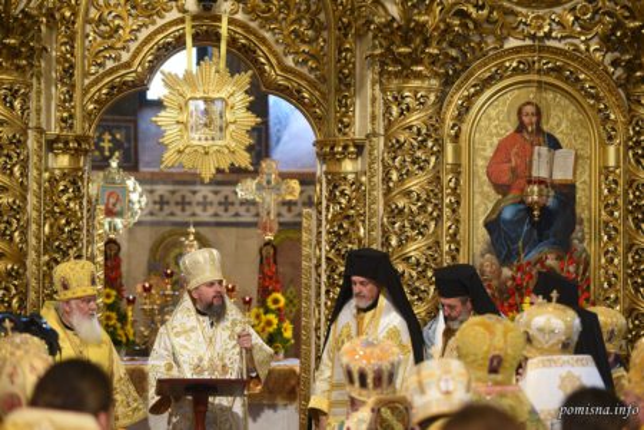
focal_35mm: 102
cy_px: 215
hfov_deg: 20.0
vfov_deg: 13.4
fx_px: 1825
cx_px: 322
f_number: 2.8
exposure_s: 1/160
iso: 1600
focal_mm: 102
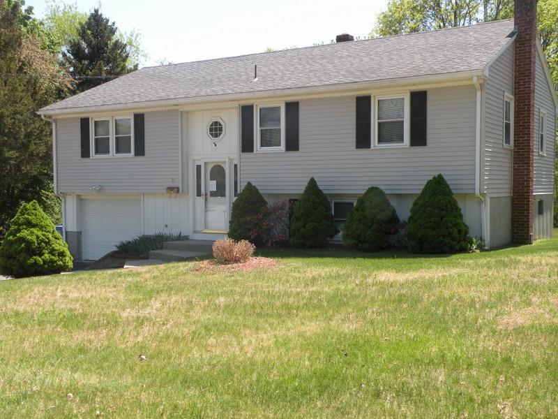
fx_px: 677
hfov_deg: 44.8
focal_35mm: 42
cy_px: 210
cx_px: 279
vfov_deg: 34.3
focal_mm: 7.4
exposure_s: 1/147
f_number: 5
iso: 64
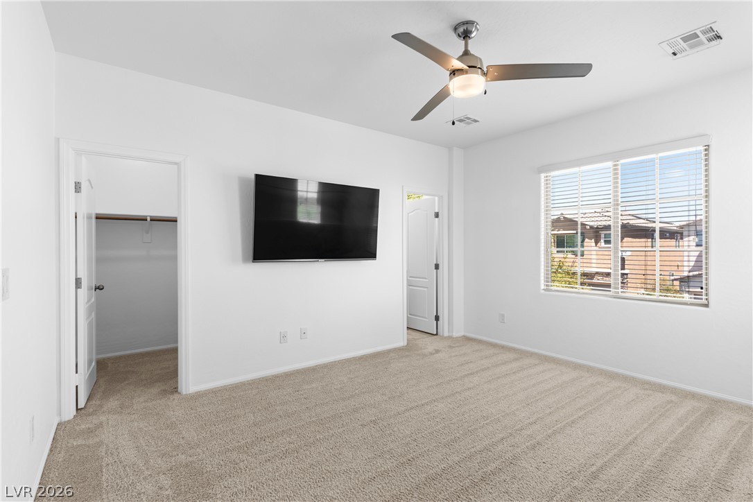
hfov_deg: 93.3
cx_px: 376
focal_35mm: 17
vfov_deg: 70.4
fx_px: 356
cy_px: 251
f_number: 8
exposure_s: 1/40
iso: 400
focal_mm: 17
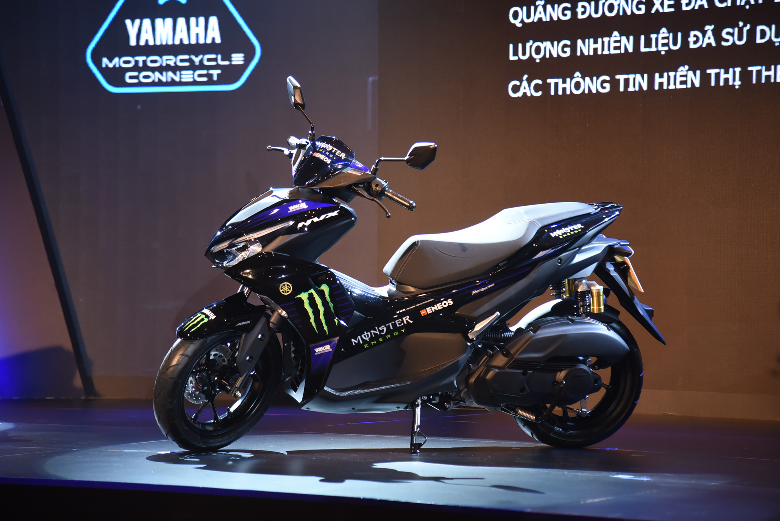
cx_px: 390
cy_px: 260
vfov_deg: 14.0
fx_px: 2124
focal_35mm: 98
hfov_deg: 20.8
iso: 1600
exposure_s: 1/100
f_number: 4
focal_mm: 98
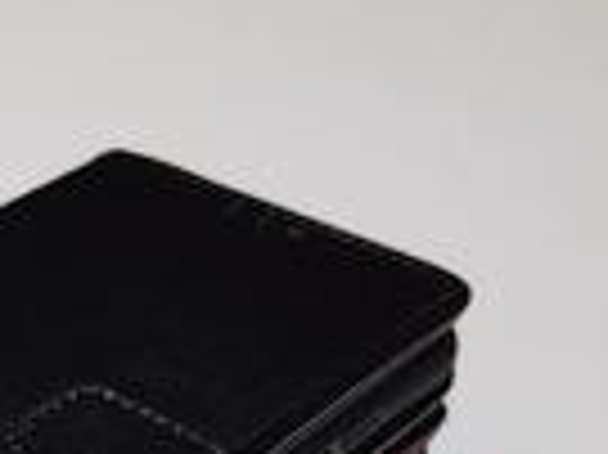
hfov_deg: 24.0
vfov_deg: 17.7
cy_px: 620
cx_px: -36
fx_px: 1351
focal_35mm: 77
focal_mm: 4.2
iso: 200
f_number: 1.7
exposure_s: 1/50
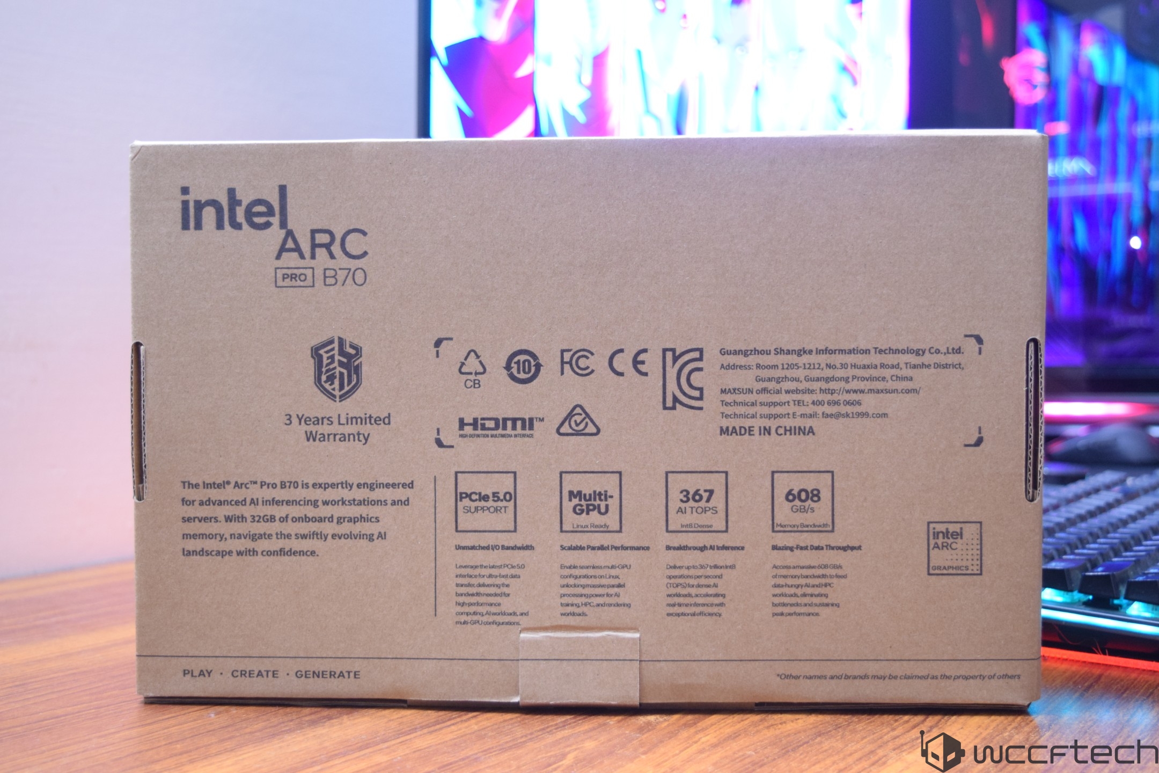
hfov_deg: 42.3
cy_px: 386
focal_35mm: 46
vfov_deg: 28.9
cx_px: 580
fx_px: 1497
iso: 1600
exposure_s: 1/10
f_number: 5
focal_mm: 31
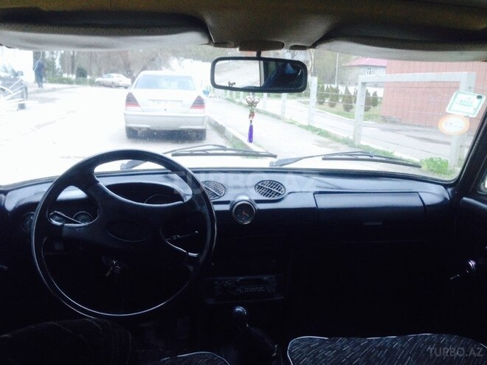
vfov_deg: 42.9
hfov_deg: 55.4
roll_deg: -6.4
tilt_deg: -11.7
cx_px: 244
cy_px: 182
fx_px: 464
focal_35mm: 33
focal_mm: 4.12
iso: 200
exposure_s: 1/20
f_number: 2.4
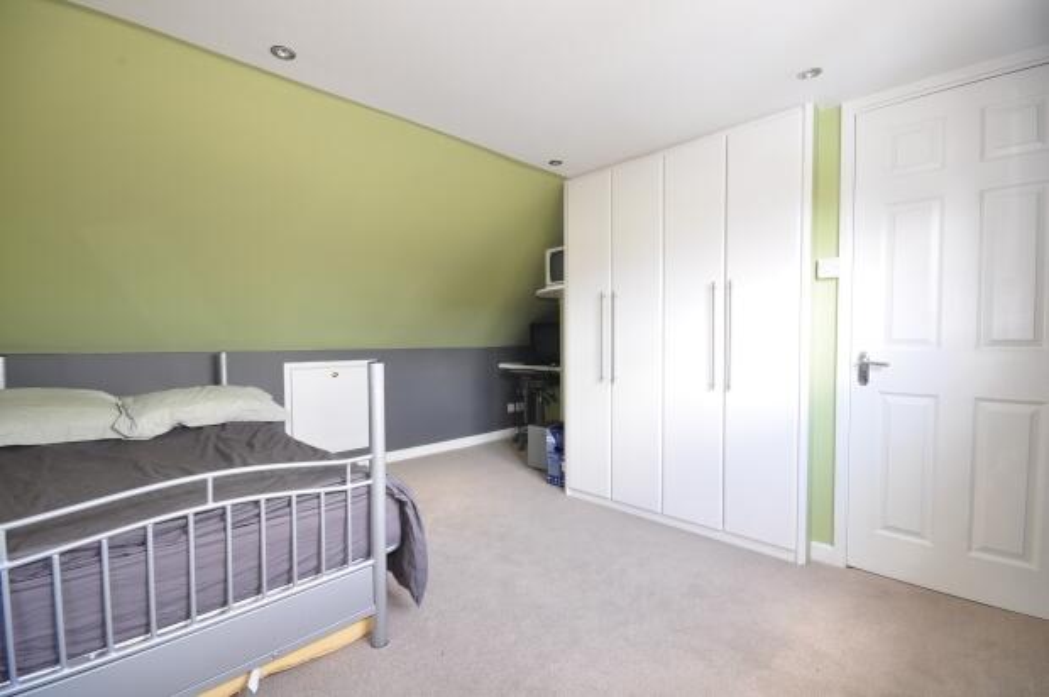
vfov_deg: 77.2
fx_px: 437
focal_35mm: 15
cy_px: 348
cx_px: 524
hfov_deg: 100.4
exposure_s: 1/1.6
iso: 200
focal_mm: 10
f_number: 11
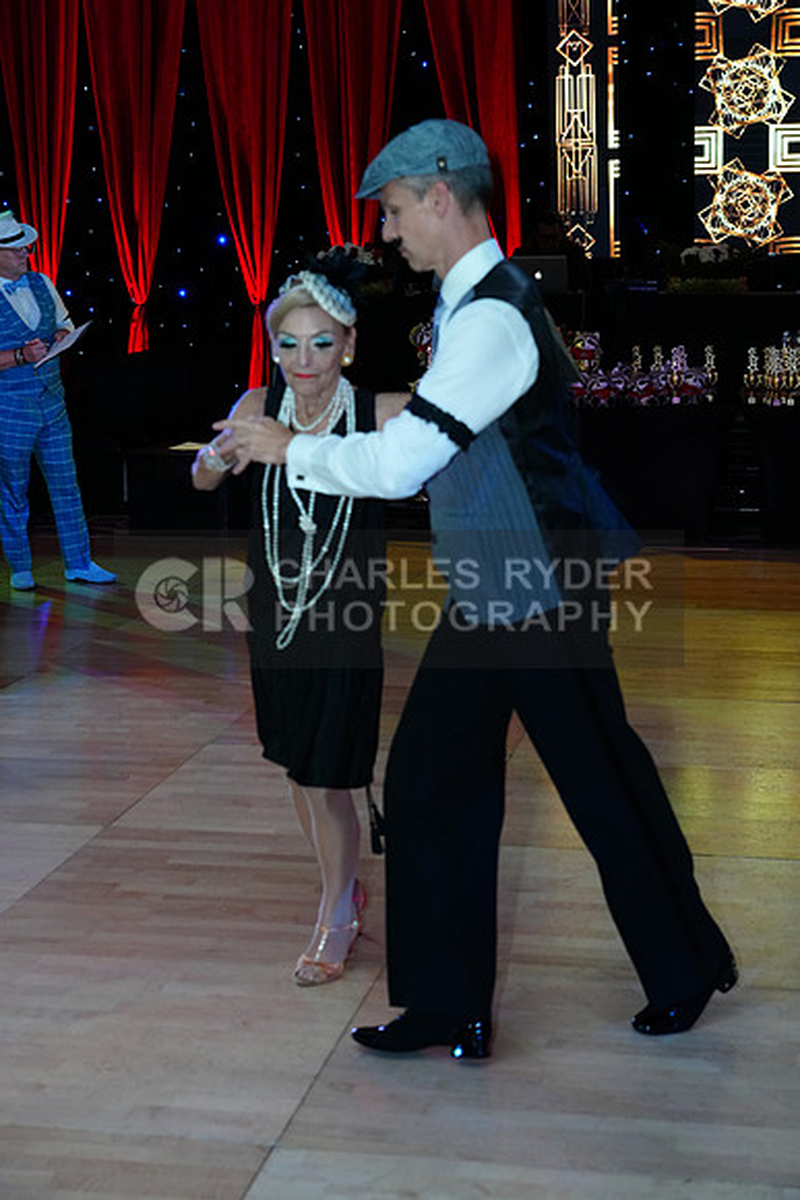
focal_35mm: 59
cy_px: 600
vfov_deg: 33.9
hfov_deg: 23.0
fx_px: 1965
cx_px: 400
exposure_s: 1/250
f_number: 4.5
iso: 2000
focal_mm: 59
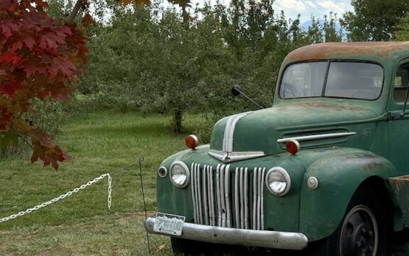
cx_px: 284
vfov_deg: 14.2
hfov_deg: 22.7
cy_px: 35
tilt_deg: +1.3
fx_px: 1014
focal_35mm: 91
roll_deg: -0.2
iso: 80
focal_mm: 6.76
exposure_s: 1/5376
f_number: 1.78
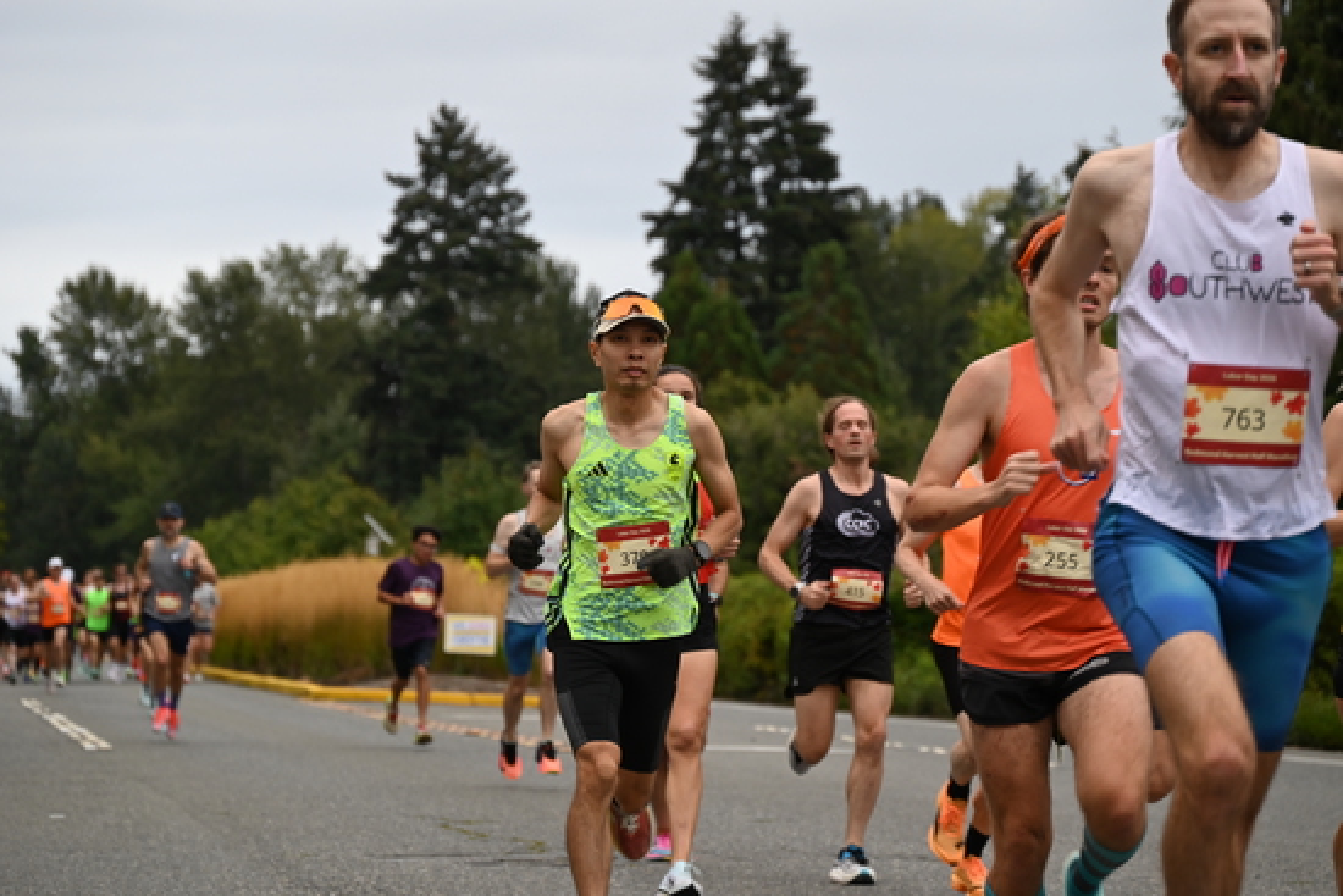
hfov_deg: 14.6
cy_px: 448
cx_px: 672
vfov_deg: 9.8
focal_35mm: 140
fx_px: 5224
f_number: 6.3
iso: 560
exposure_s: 1/250
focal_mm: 140
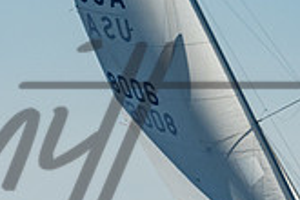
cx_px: -219
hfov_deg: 2.3
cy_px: 141
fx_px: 7441
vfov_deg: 1.5
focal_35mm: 893
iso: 400
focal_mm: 200
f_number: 10
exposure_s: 1/1000
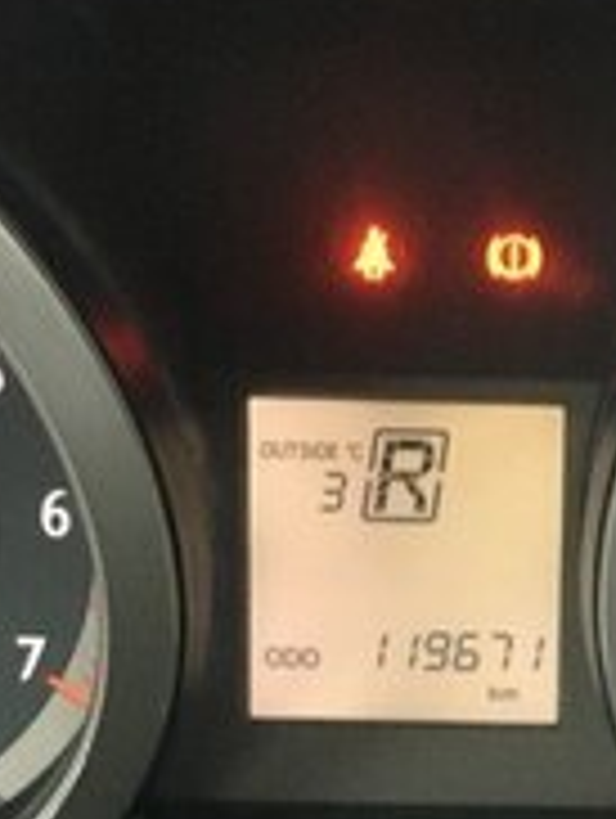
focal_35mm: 79
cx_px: 513
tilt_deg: -40.2
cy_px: 976
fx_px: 1870
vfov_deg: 22.7
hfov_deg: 18.5
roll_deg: -2.9
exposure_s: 1/17
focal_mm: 4.15
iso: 200
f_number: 2.2
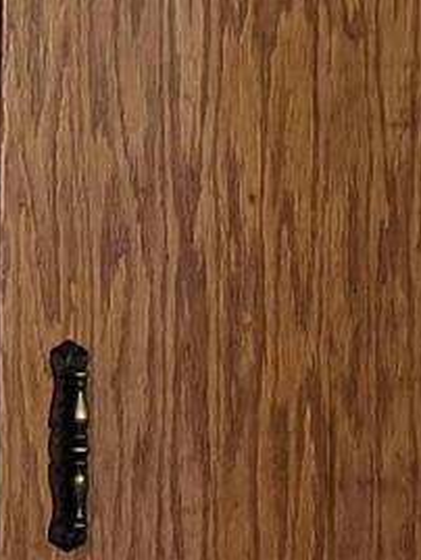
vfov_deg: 10.6
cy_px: 248
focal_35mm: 186
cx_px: -469
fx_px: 3014
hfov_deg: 7.6
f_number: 1.7
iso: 1819
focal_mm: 4.68
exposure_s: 1/30
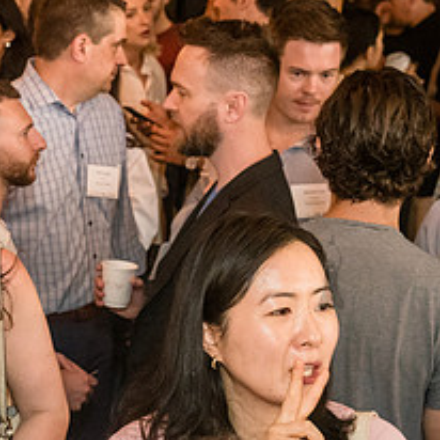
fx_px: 1294
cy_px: 272
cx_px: -83
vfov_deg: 19.3
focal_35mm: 90
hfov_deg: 18.3
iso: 4000
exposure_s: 1/200
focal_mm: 35
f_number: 4.5
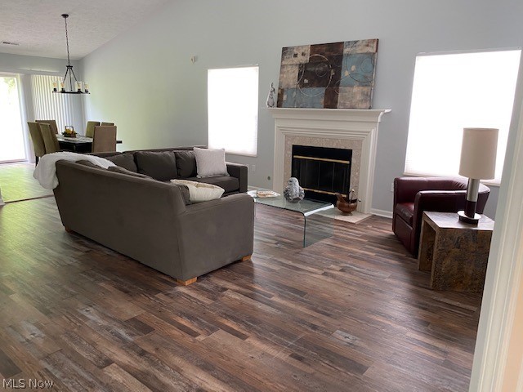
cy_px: 196
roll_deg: -1.1
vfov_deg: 53.1
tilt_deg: -13.2
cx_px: 262
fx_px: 393
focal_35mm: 26
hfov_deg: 67.3
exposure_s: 1/60
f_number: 1.8
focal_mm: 4.25
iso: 200
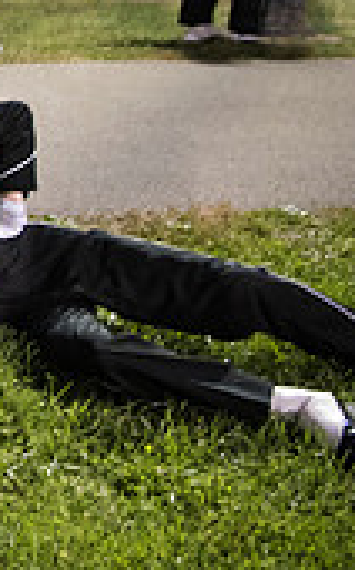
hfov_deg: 10.8
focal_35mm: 94
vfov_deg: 21.3
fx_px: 1458
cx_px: -606
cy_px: -2
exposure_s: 1/15
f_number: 3.2
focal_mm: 27
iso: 4000
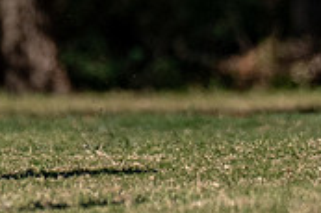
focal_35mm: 2292
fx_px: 20417
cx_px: 29
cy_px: -22
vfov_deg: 0.6
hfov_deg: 0.9
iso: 160
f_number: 2.8
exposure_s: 1/3200
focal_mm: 200
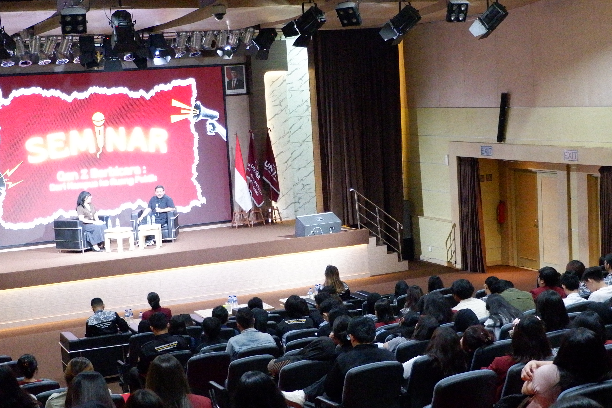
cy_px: 241
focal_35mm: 62
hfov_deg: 32.3
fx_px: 1054
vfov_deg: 21.9
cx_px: 345
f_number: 4
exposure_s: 1/75
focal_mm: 21.1
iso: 6400
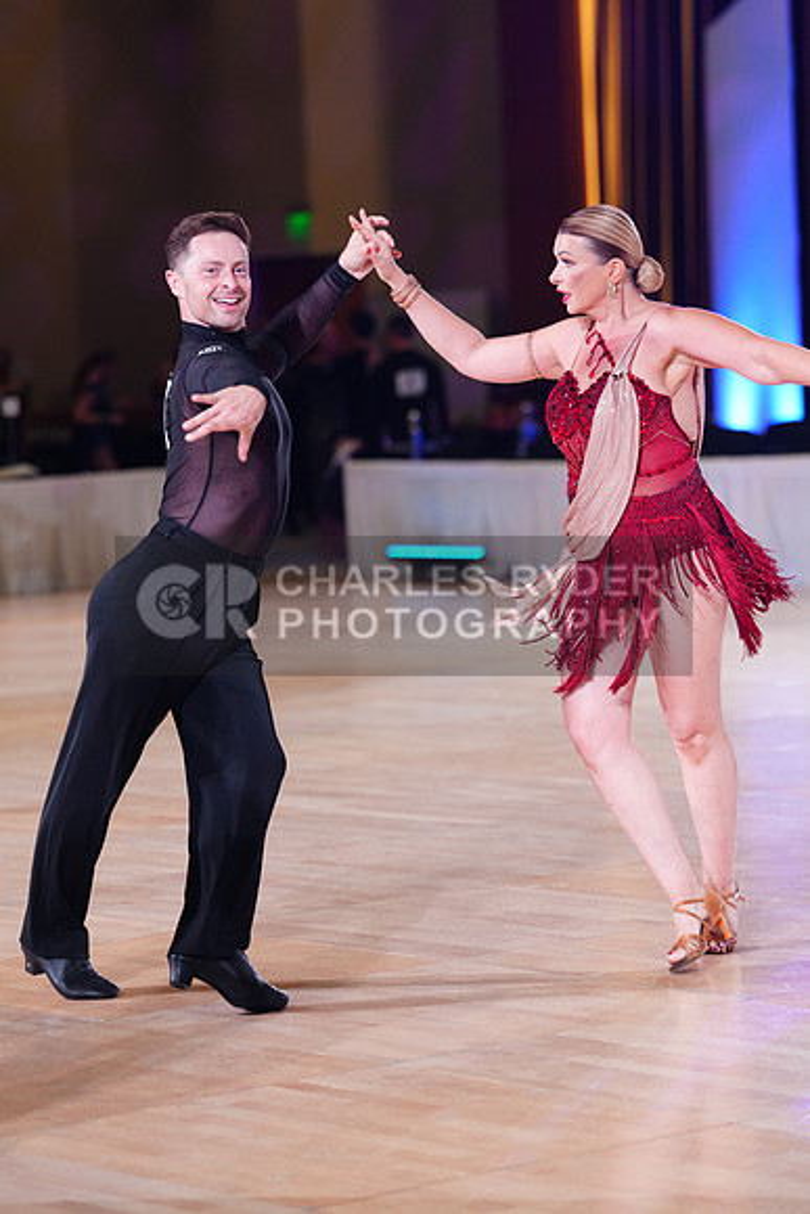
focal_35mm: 124
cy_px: 607
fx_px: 4182
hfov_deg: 11.1
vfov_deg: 16.5
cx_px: 405
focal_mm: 124
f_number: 2.8
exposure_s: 1/400
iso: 2000
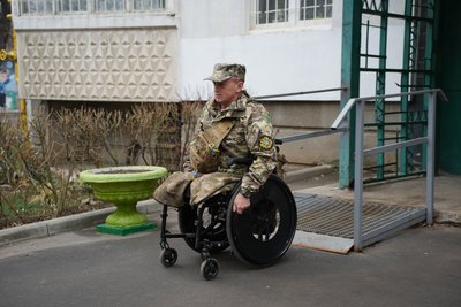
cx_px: 230
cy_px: 154
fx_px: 692
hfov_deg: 36.9
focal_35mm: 54
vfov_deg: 25.1
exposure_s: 1/100
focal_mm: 54
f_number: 3.5
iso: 100
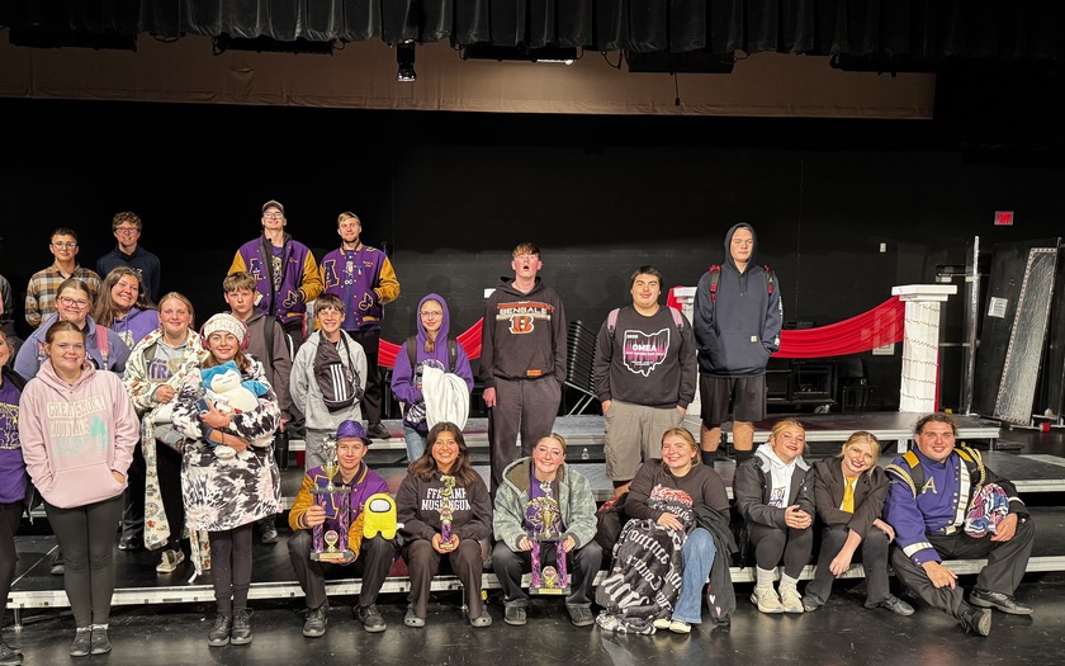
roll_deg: -0.2
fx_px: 900
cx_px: 442
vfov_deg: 40.4
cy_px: 406
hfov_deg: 60.9
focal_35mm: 31
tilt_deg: -6.6
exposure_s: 1/60
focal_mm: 6.76
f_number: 1.78
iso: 320
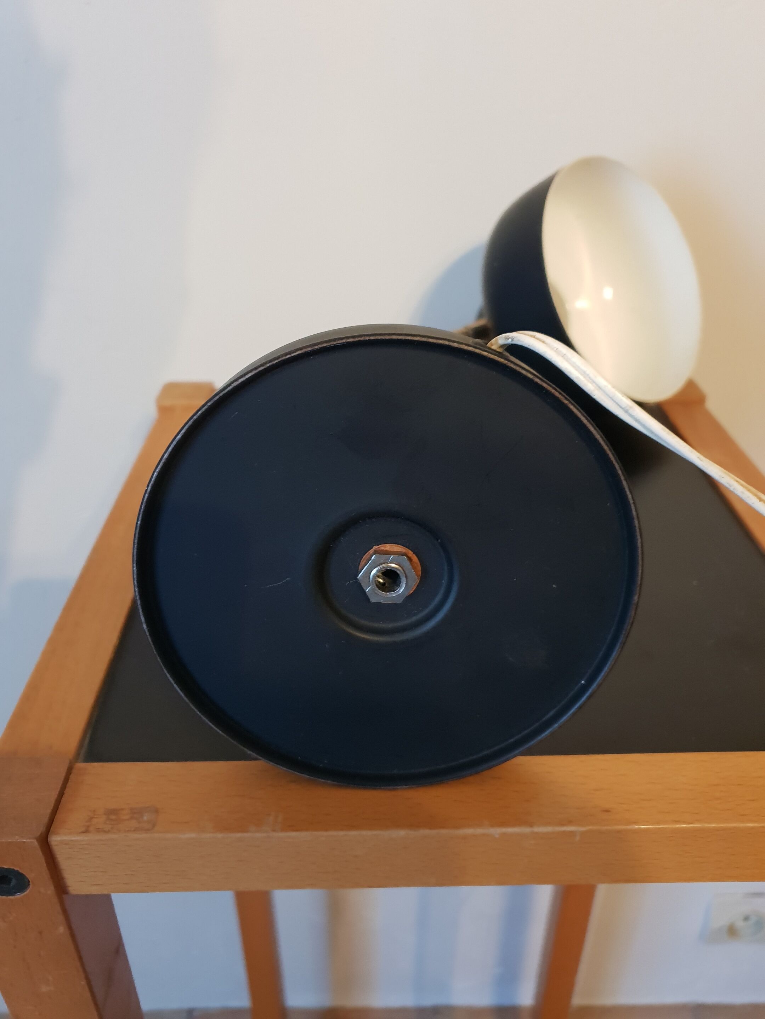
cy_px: 510
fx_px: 766
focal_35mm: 26
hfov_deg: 53.1
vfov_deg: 67.3
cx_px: 382
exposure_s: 1/18
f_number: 1.5
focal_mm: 4.3
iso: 250
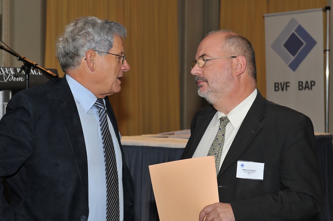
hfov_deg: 21.9
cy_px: 110
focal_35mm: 93
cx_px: 166
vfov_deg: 14.7
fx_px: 859
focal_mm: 62
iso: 640
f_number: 6.3
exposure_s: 1/60
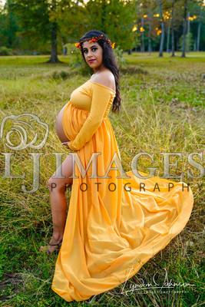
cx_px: 102
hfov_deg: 36.0
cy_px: 154
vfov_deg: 51.9
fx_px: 316
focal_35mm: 37
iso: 160
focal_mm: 37
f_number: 2.8
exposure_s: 1/100
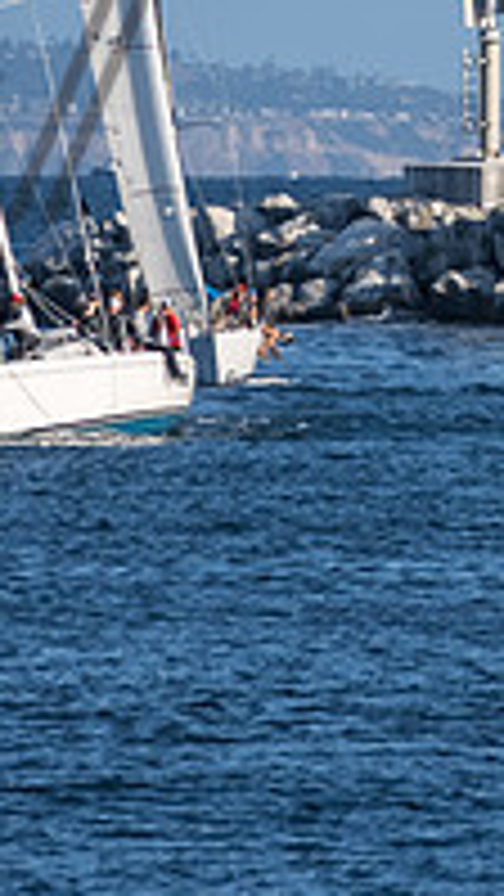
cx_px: 475
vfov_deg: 2.4
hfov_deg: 1.4
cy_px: -223
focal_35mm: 882
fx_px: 20946
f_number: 6.3
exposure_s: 1/2000
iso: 320
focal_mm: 200
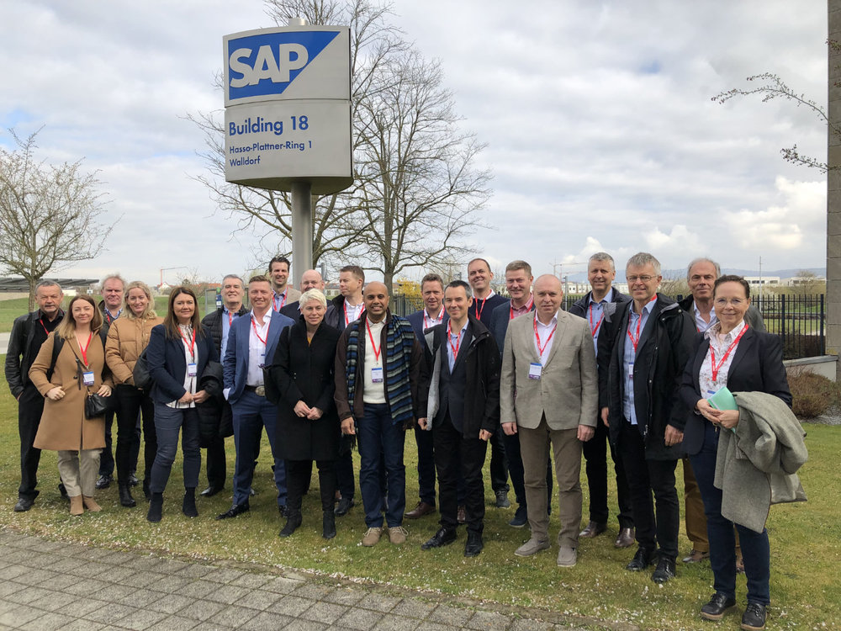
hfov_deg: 63.4
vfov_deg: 49.7
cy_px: 316
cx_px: 420
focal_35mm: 28
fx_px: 680
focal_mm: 4
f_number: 1.8
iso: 20
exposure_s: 1/1230
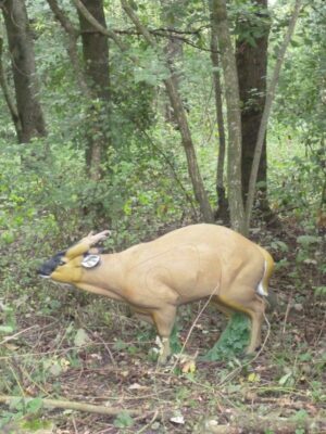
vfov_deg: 17.6
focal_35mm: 112
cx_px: 163
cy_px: 217
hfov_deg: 13.2
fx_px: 1406
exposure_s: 1/10
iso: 800
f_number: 6.5
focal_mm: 20
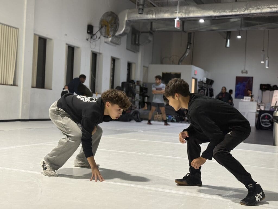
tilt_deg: +0.7
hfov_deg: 39.7
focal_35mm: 48
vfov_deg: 30.3
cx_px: 139
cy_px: 104
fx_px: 385
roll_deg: -3.4
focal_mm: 6.76
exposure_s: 1/120
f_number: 1.78
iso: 160
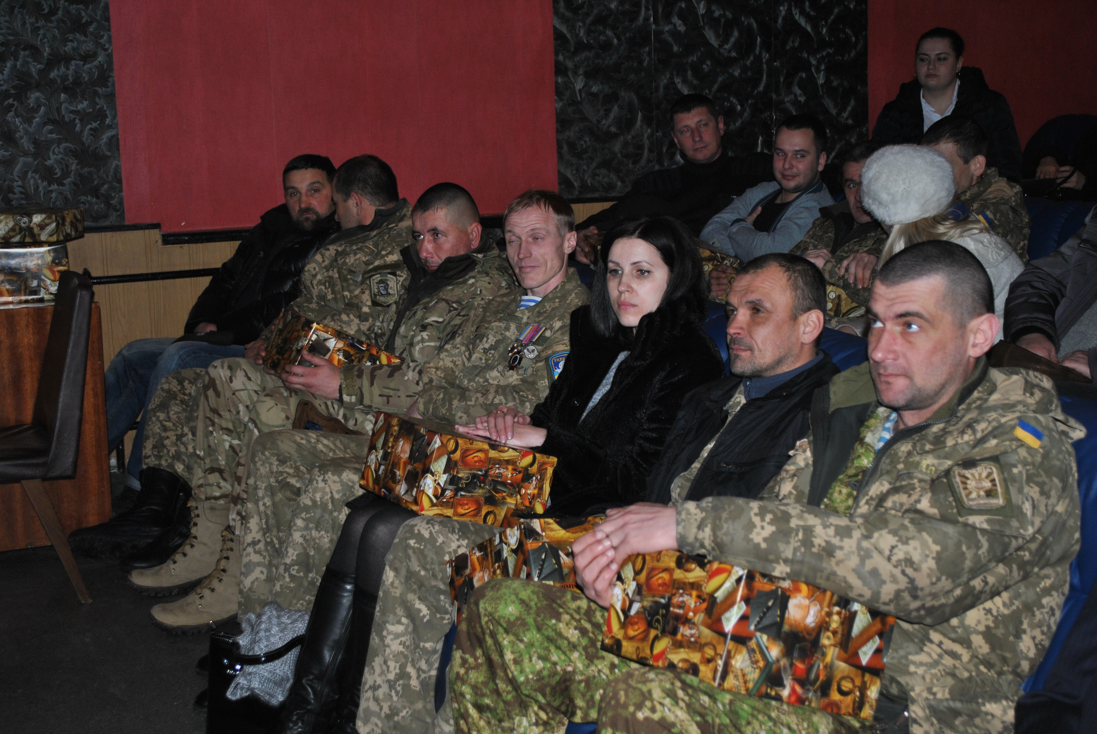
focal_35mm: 52
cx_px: 548
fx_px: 1602
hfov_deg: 37.8
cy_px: 367
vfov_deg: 25.8
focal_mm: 35
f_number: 5
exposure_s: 1/60
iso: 200
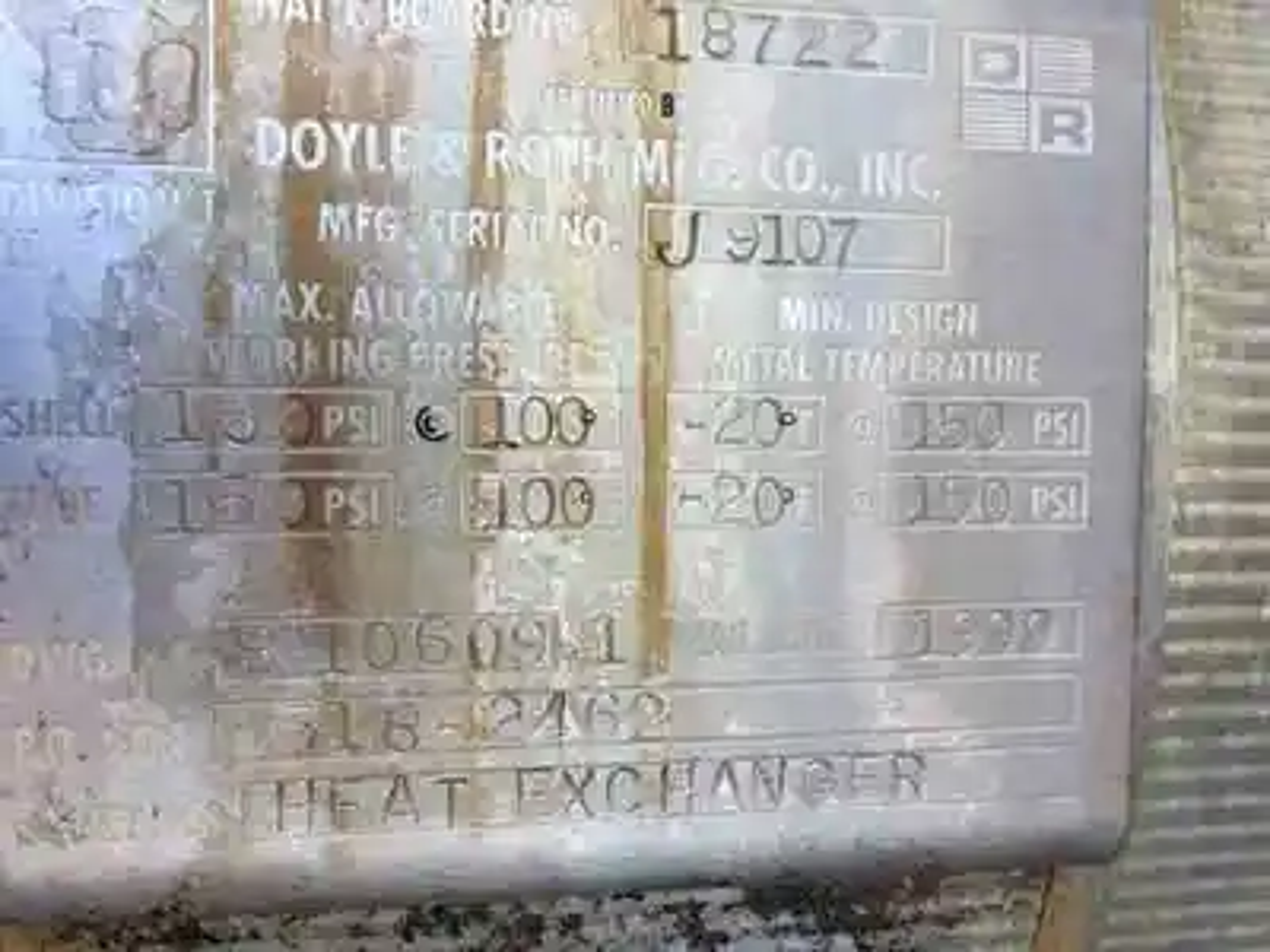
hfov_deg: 61.7
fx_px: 1064
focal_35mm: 29
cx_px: 635
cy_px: 476
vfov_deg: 48.2
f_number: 2.2
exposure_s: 1/222
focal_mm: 4.15
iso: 32
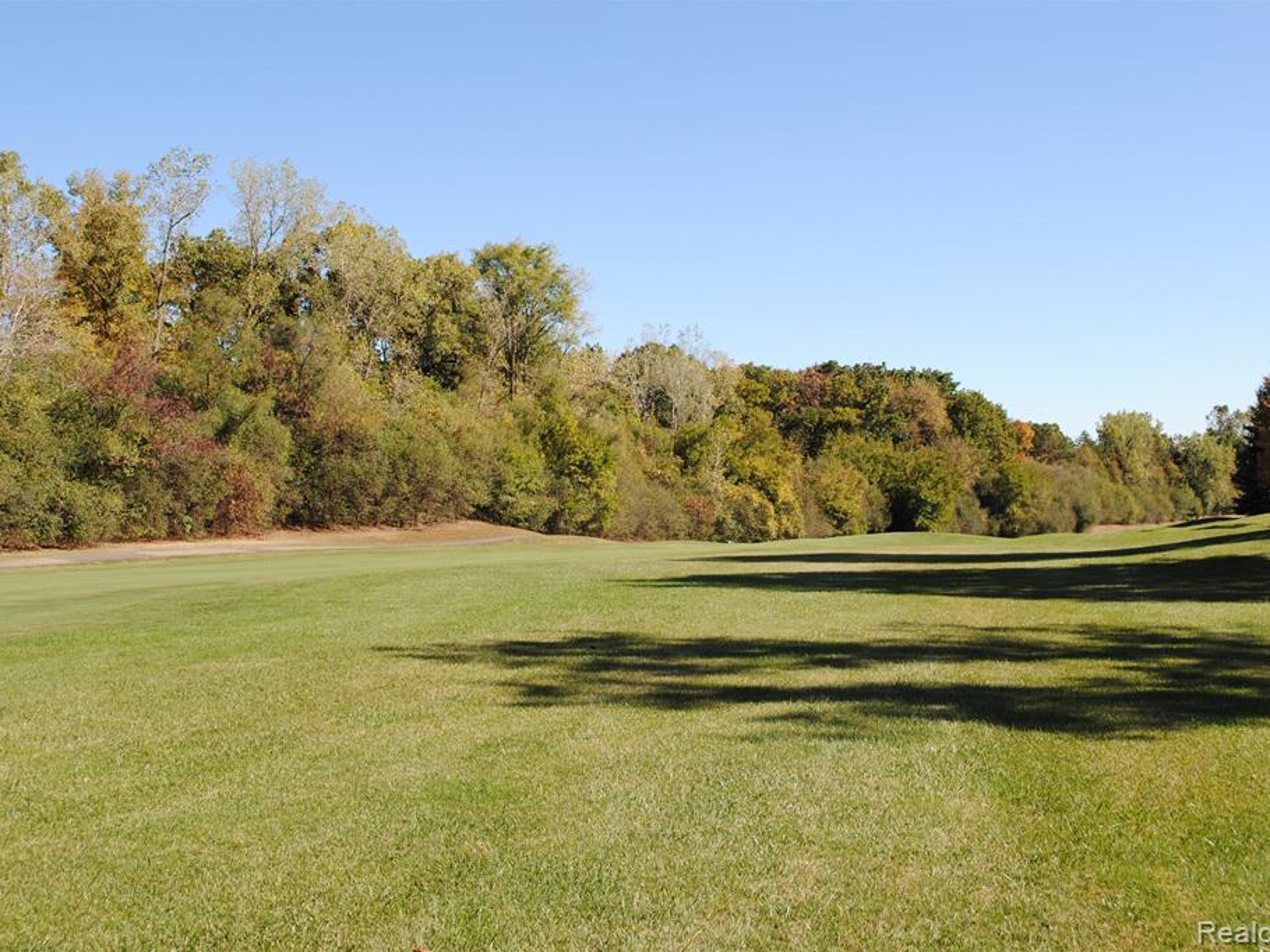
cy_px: 477
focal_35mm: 39
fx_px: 1430
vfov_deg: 36.8
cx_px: 624
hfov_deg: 47.9
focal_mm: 24
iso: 100
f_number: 7.1
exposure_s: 1/200
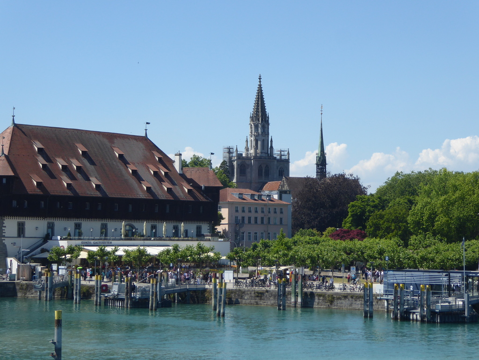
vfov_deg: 15.1
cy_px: 180
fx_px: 1356
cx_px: 240
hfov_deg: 20.0
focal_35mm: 98
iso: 80
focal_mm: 16.1
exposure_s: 1/400
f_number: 4.9
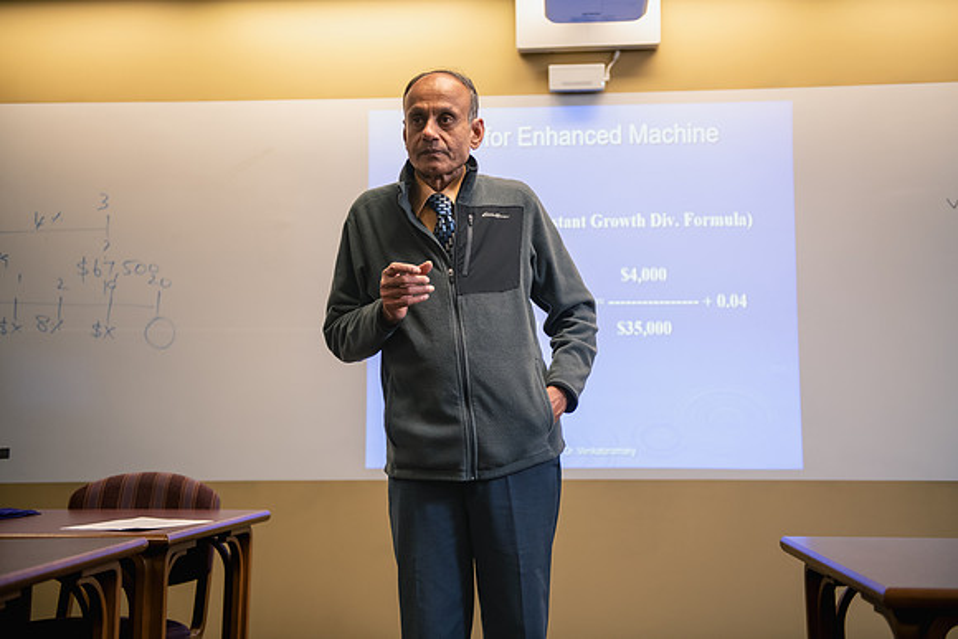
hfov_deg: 43.6
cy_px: 320
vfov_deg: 29.9
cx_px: 479
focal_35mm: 45
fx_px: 1198
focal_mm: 45
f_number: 2.8
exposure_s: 1/160
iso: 1000
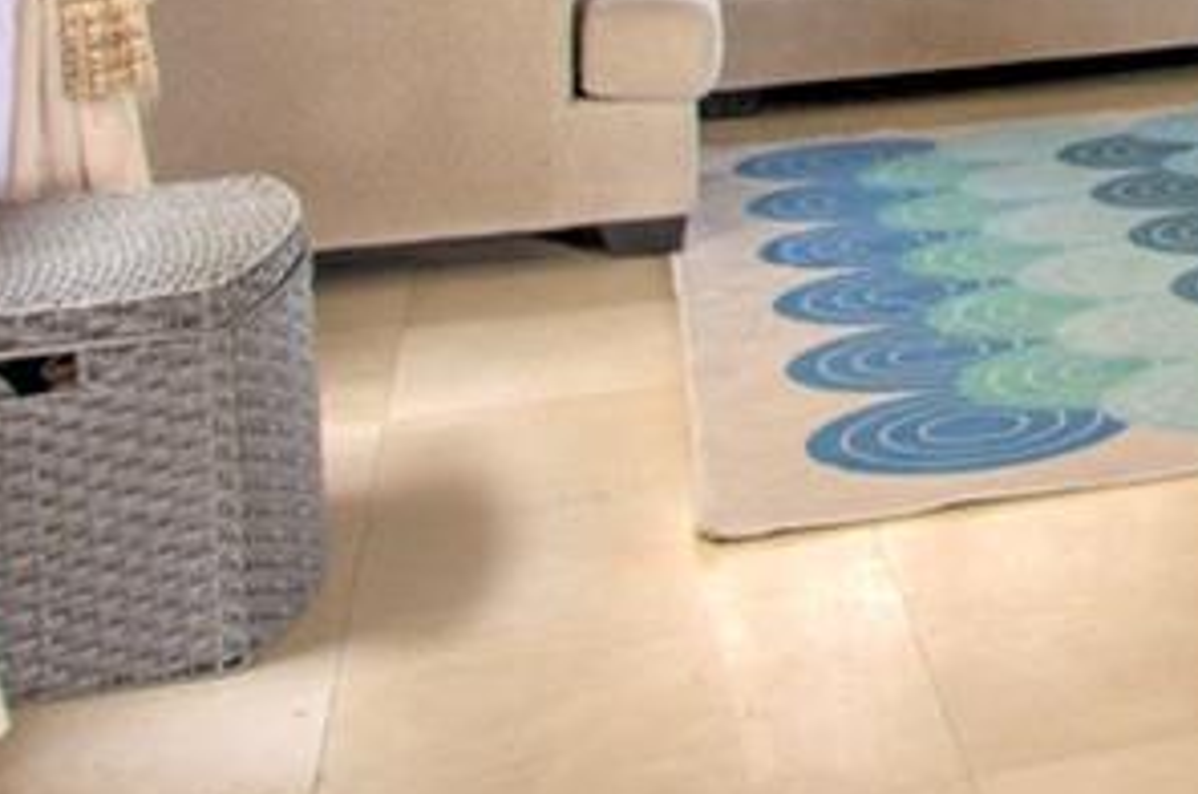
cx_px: 2036
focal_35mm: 81
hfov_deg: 19.8
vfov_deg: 15.6
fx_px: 2690
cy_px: -344
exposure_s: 1/4
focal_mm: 10
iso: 400
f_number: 11
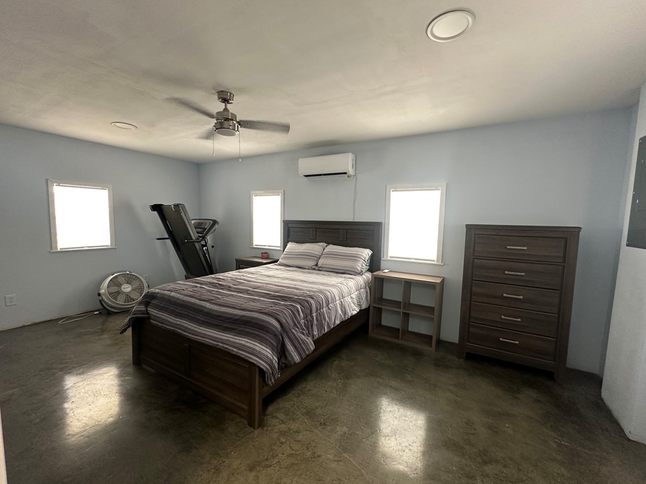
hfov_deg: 98.2
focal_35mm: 15
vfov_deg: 81.7
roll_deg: -1.3
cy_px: 244
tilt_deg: -4.2
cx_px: 329
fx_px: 280
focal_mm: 2.22
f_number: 2.2
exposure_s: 1/60
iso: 200
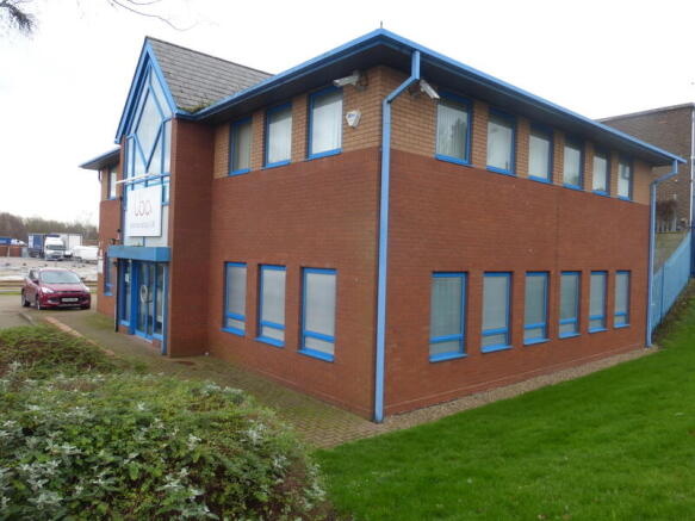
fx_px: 502
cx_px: 348
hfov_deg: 69.4
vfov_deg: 54.9
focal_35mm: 25
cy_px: 260
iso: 100
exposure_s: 1/80
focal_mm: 4.3
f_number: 3.3
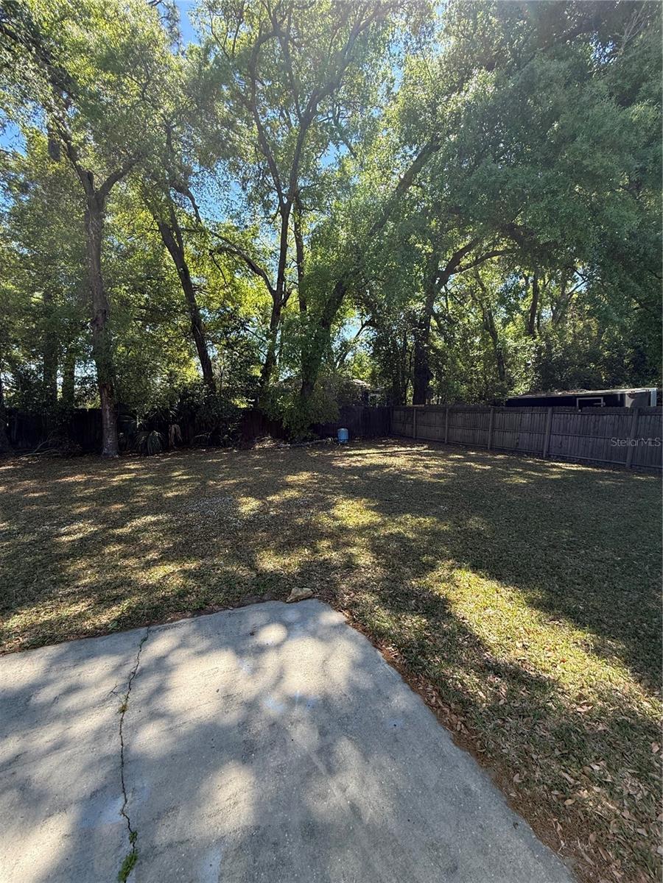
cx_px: 332
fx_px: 358
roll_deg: -0.6
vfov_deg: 102.1
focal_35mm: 14
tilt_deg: -4.9
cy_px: 442
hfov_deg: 85.7
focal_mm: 2.22
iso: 64
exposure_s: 1/388
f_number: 2.2
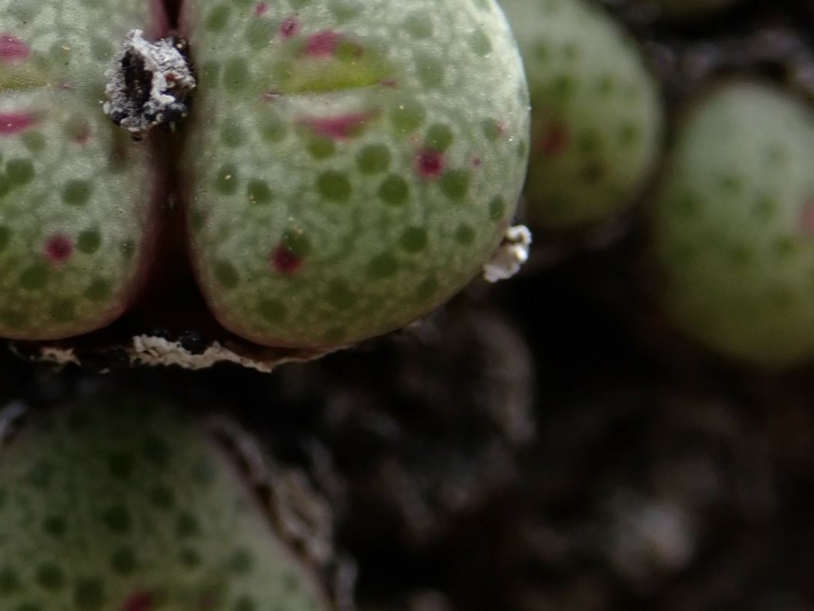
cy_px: 132
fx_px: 2634
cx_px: 138
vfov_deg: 13.2
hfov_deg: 17.4
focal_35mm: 112
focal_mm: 11.01
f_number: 5
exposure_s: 1/250
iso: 200
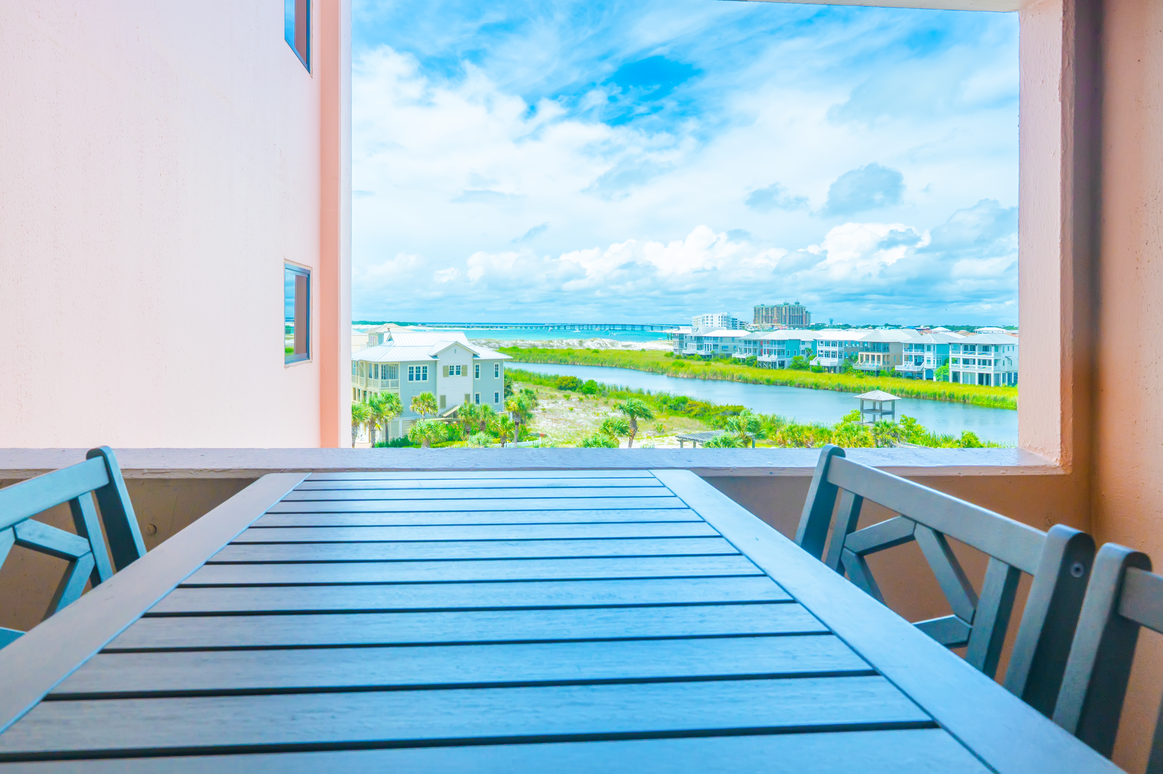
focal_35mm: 14
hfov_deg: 104.3
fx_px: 452
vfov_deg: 81.1
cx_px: 582
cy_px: 387
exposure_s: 1/400
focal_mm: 14
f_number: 9
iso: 250
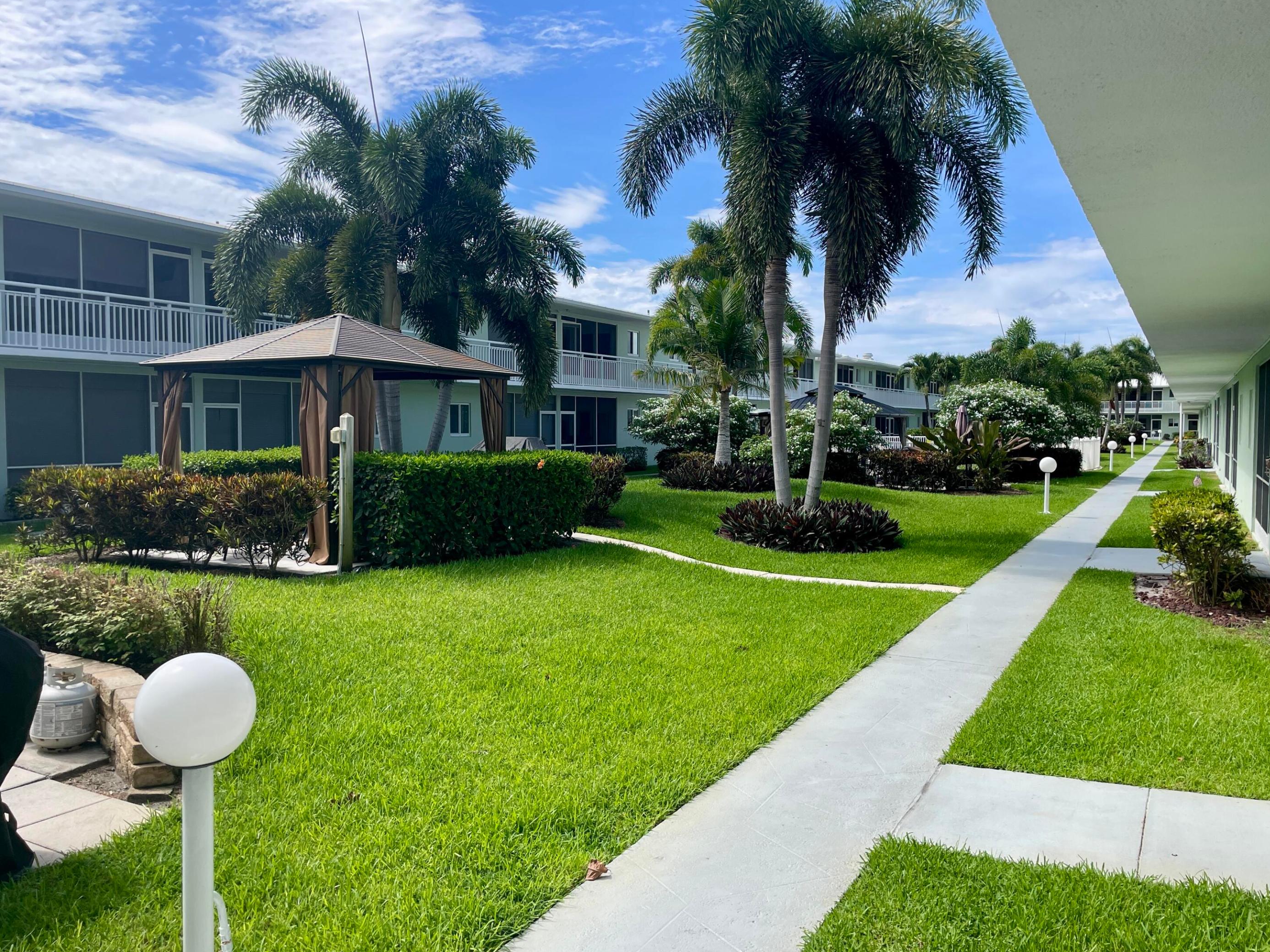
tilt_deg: -3.6
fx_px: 991
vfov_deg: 51.4
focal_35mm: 27
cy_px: 470
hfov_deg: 65.3
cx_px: 638
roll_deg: -1.2
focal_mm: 4.2
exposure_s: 1/2681
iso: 32
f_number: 1.6
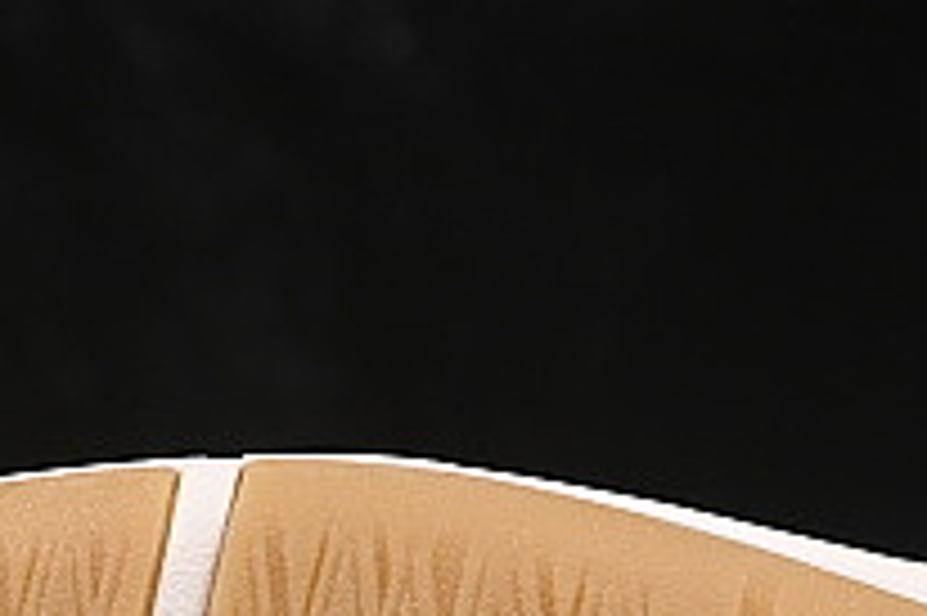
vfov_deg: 3.5
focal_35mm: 394
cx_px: 842
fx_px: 10137
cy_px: 683
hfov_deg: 5.2
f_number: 8
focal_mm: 50
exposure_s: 1/80
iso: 160
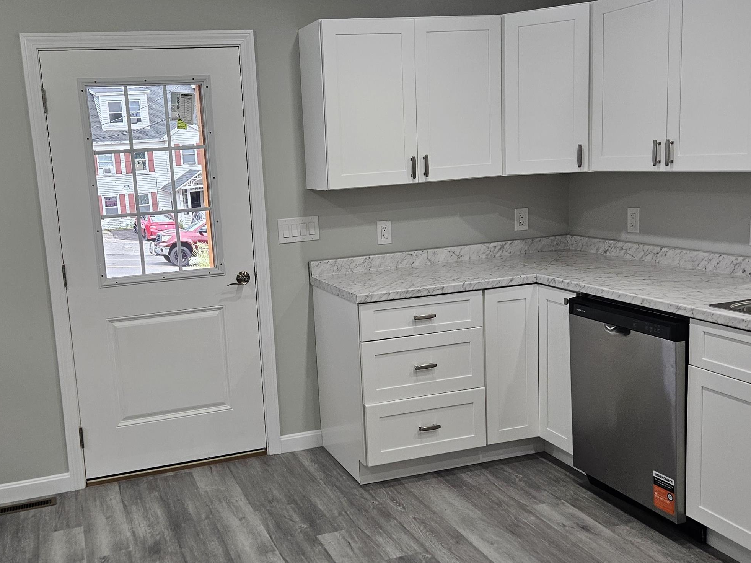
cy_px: 280
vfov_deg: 39.7
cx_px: 284
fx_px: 781
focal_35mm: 36
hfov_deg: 50.9
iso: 320
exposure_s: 1/359
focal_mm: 5.4
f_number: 1.8
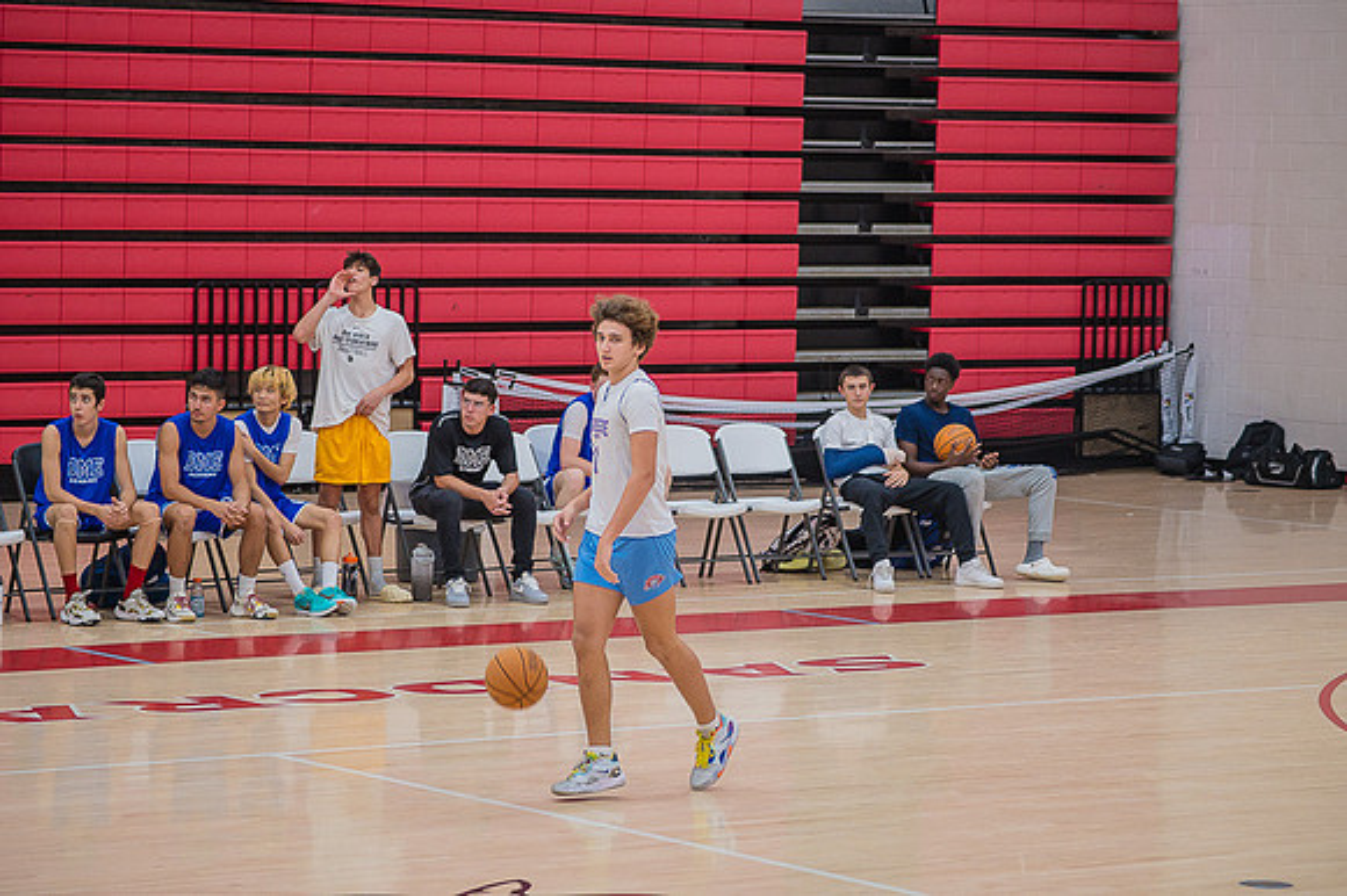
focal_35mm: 135
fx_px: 5048
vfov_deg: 10.1
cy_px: 448
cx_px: 674
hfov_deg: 15.2
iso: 1000
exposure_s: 1/250
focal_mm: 135
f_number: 5
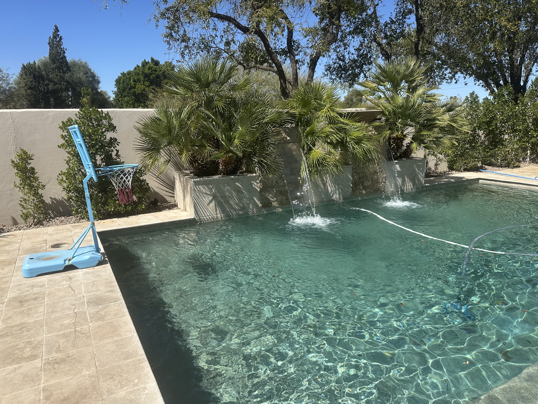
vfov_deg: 56.8
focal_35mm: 24
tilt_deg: -12.0
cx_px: 269
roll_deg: +1.7
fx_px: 373
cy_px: 202
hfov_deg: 71.6
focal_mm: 6.86
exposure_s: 1/4348
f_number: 1.78
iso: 80
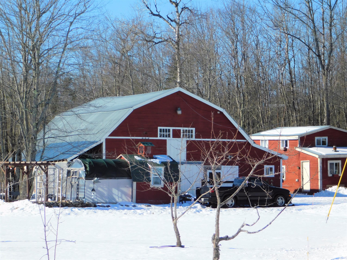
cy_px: 130
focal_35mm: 148
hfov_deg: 13.3
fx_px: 1484
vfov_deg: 10.0
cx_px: 174
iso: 125
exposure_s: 1/640
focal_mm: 26.3
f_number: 5.1
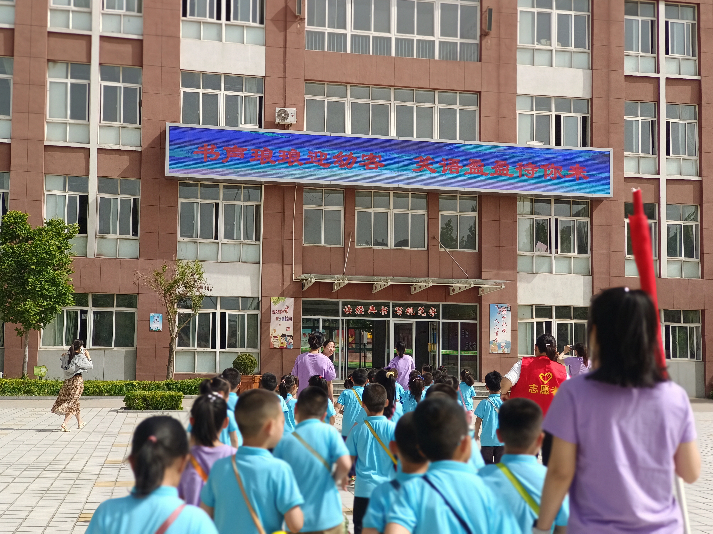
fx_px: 1030
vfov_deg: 29.1
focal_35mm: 50
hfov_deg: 38.2
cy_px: 267
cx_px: 356
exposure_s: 1/1453
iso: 100
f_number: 2
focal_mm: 6.7
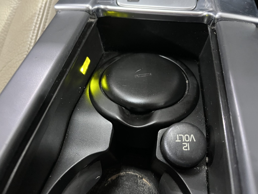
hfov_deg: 67.3
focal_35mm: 26
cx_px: 129
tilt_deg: -66.0
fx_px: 194
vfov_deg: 53.1
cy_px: 97
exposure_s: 1/25
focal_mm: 5.1
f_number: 1.6
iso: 500
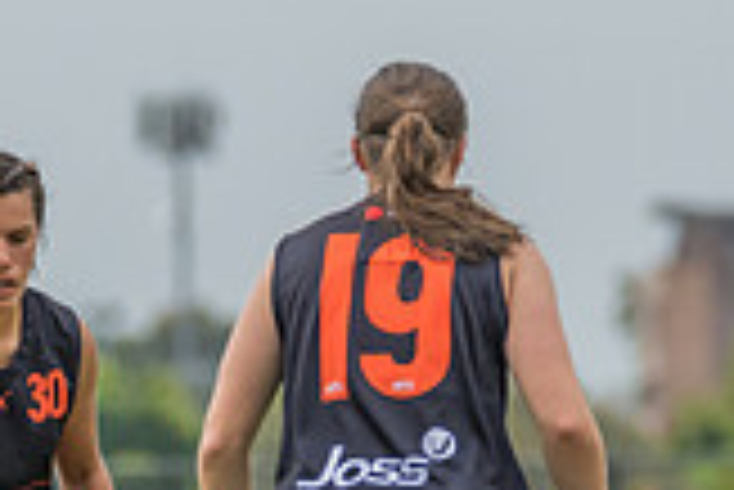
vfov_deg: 1.0
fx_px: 28467
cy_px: 531
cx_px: 60
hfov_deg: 1.5
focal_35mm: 1395
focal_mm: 320
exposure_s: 1/1250
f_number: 8
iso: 800
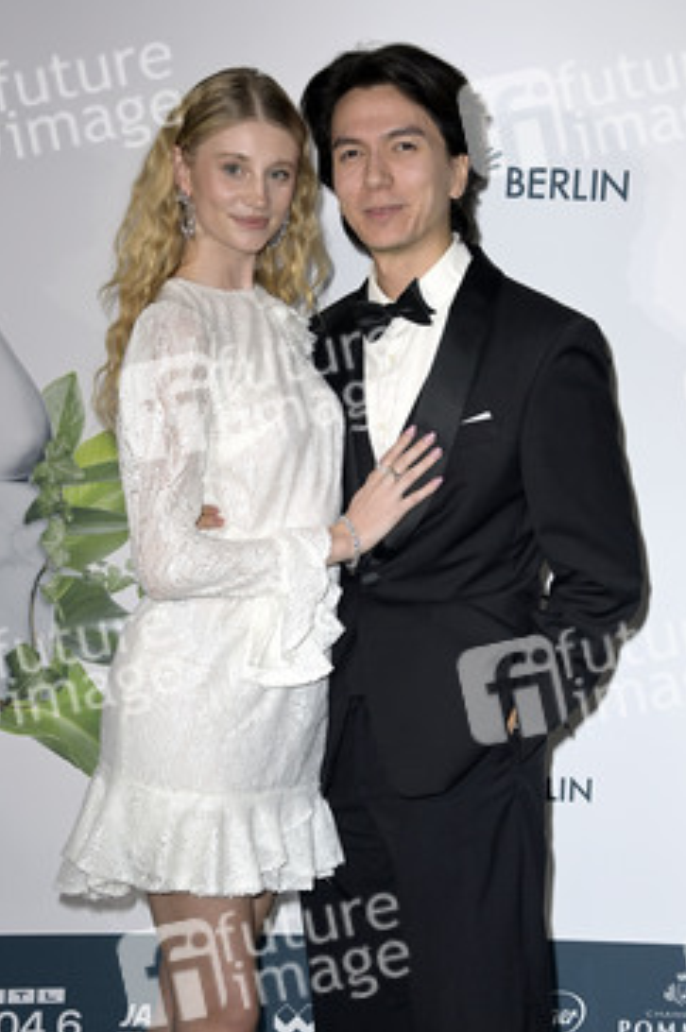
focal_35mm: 77
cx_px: 346
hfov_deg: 17.7
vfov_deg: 26.3
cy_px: 536
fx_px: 2205
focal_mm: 70
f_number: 6.3
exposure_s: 1/250
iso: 640
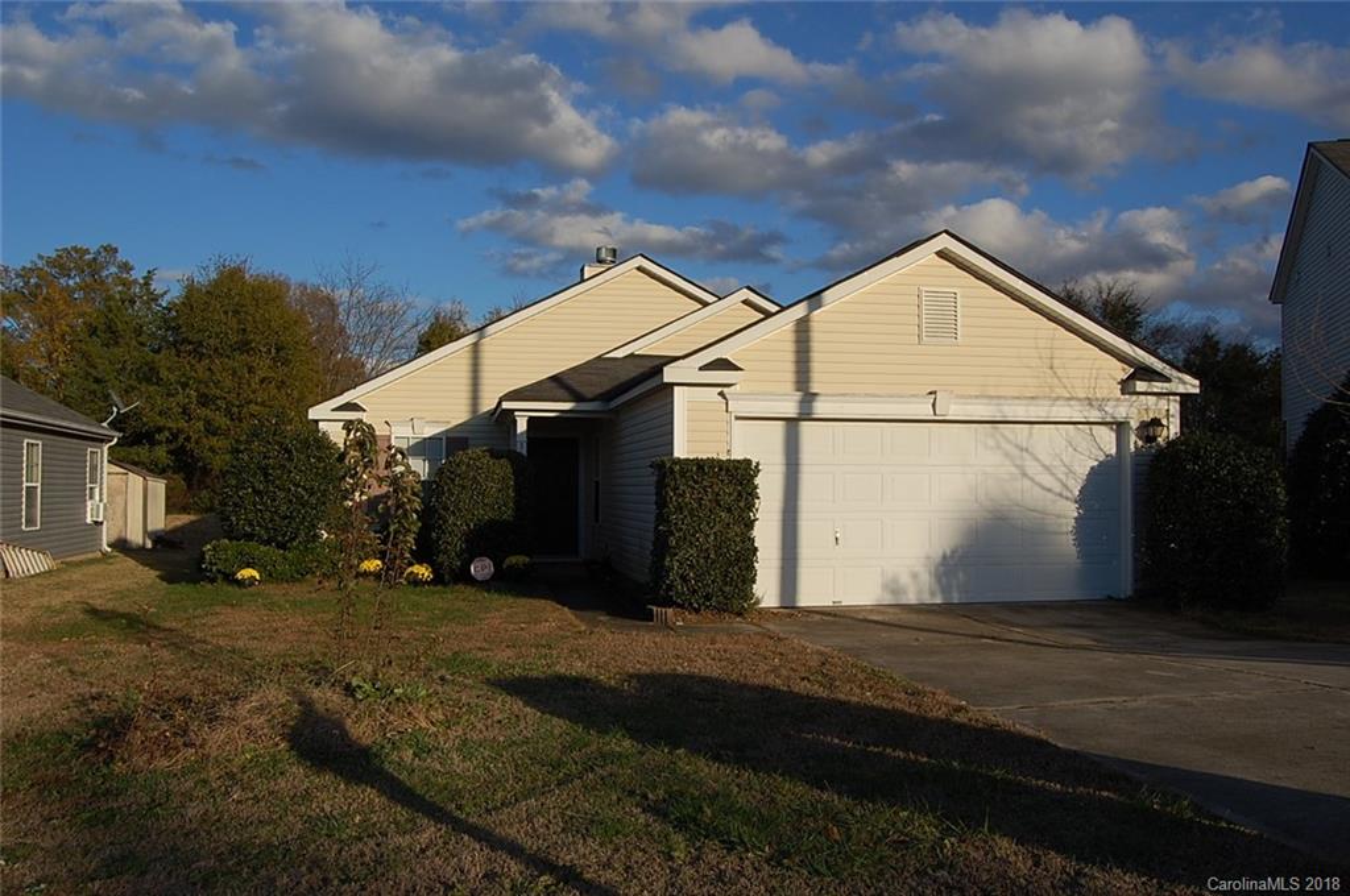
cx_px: 675
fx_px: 1124
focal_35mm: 30
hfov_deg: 62.0
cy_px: 448
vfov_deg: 43.5
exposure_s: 1/400
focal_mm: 20
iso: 200
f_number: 10
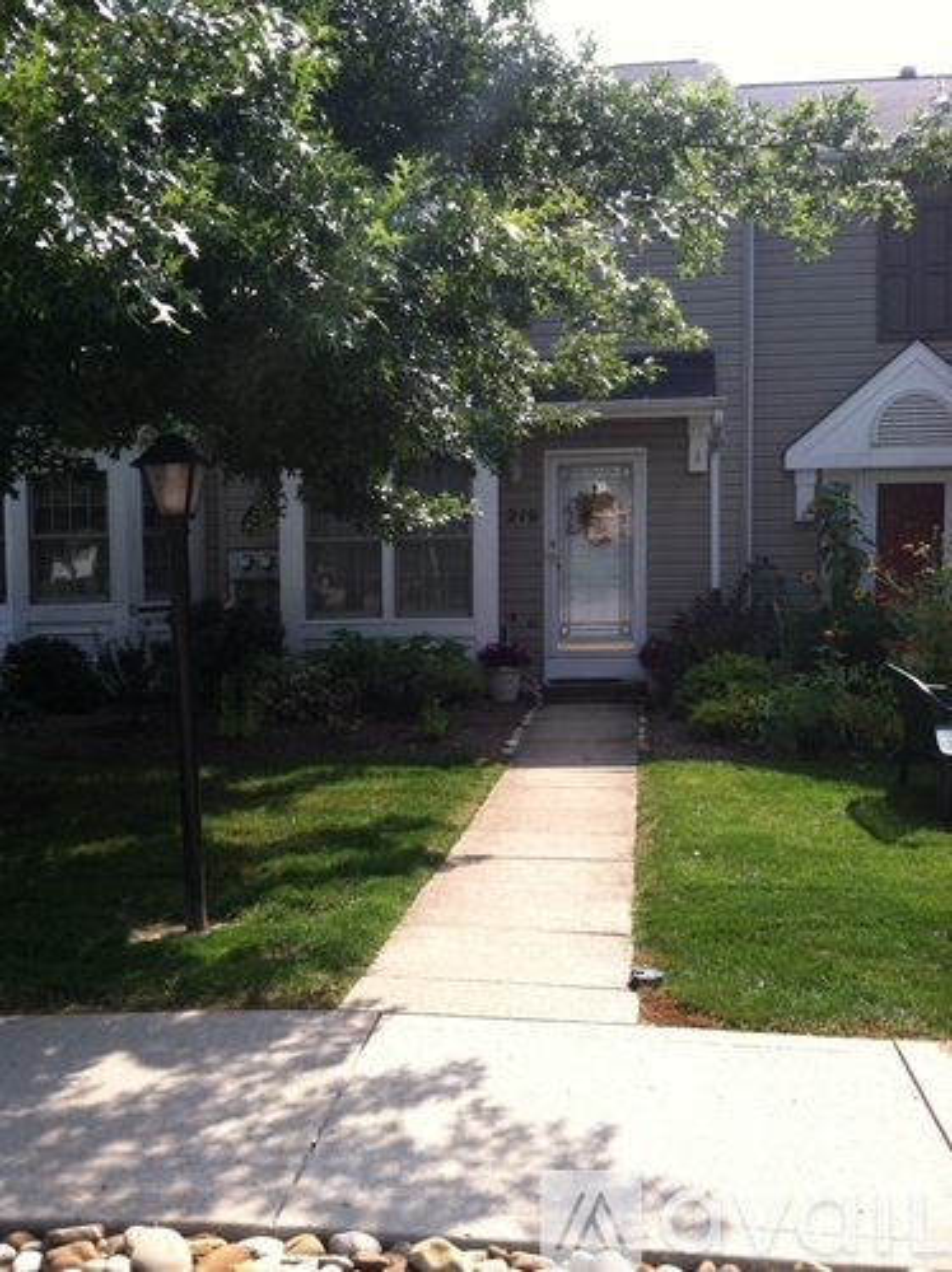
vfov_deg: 52.7
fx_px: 1286
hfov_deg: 40.6
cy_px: 636
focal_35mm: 35
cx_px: 476
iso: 80
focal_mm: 3.85
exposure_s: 1/556
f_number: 2.8
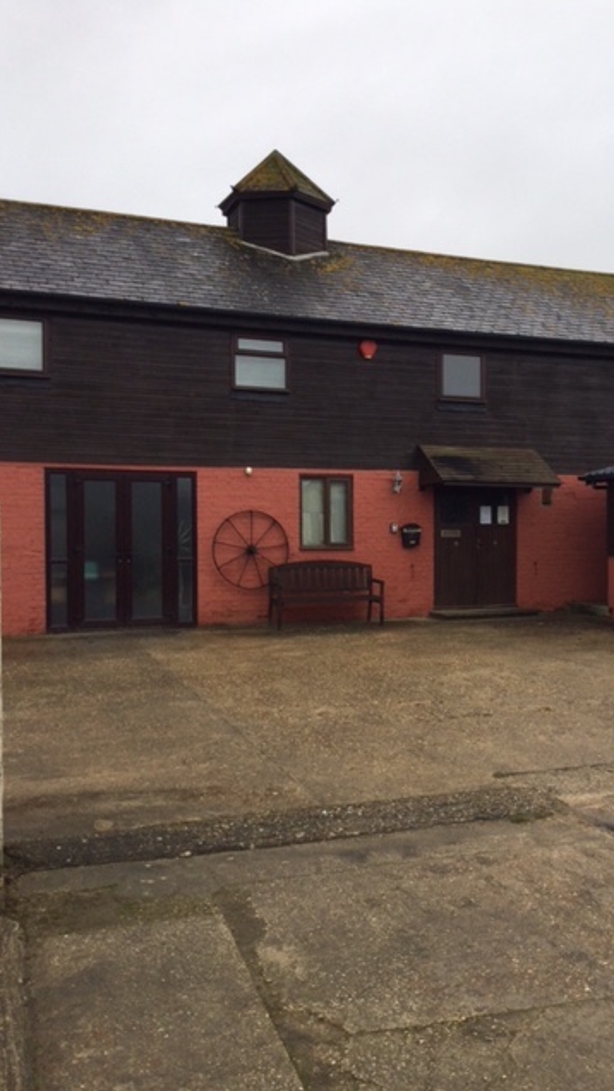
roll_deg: +0.8
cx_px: 391
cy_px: 544
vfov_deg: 58.0
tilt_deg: -0.9
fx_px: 984
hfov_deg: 34.5
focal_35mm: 34
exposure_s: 1/173
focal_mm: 3.3
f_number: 2.4
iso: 25
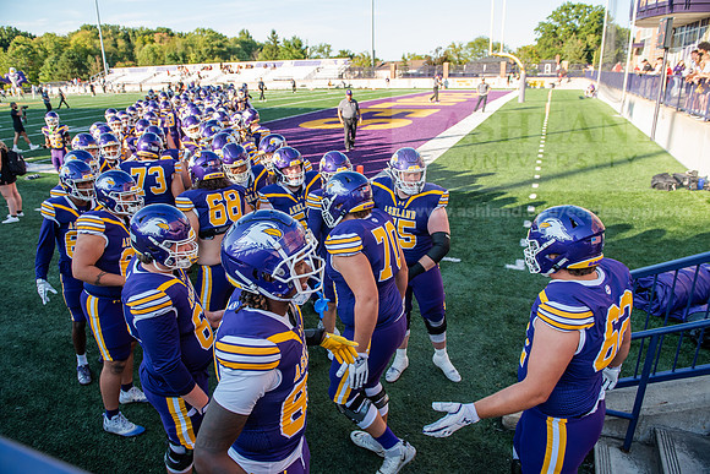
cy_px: 237
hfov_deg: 73.7
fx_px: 473
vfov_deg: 53.2
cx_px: 355
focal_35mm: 24
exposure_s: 1/500
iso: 250
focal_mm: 24
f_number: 4
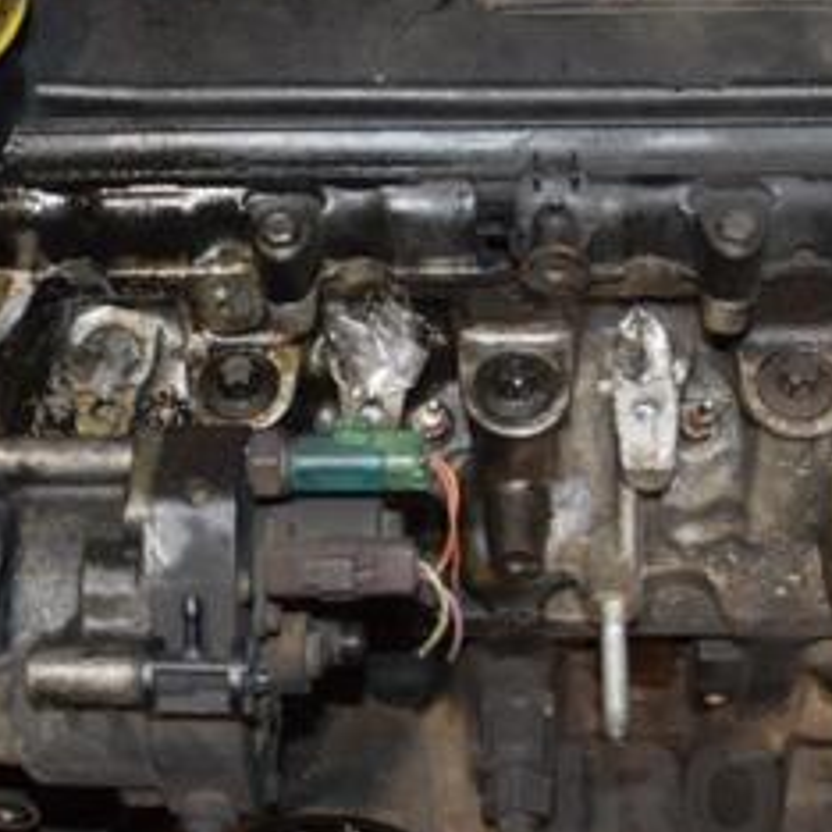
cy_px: 324
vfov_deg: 23.9
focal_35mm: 72
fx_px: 1958
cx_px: 348
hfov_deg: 24.0
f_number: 5
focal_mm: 22
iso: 800
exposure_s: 1/60
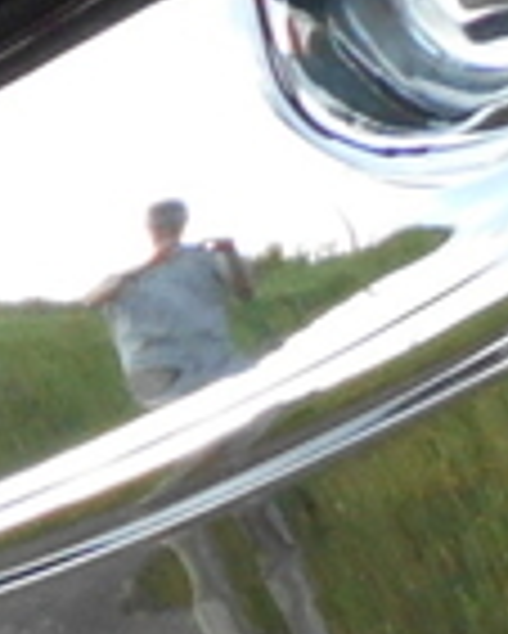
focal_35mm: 366
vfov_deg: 5.3
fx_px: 6871
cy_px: 306
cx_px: 1726
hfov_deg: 4.0
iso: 220
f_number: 4.2
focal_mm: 7.7
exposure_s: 1/250
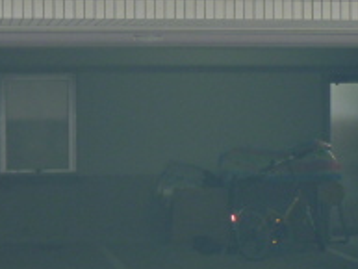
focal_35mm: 116
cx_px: 135
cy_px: 174
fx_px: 1200
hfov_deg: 16.9
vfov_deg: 12.8
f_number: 3.5
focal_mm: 6.3
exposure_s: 1/80
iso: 100
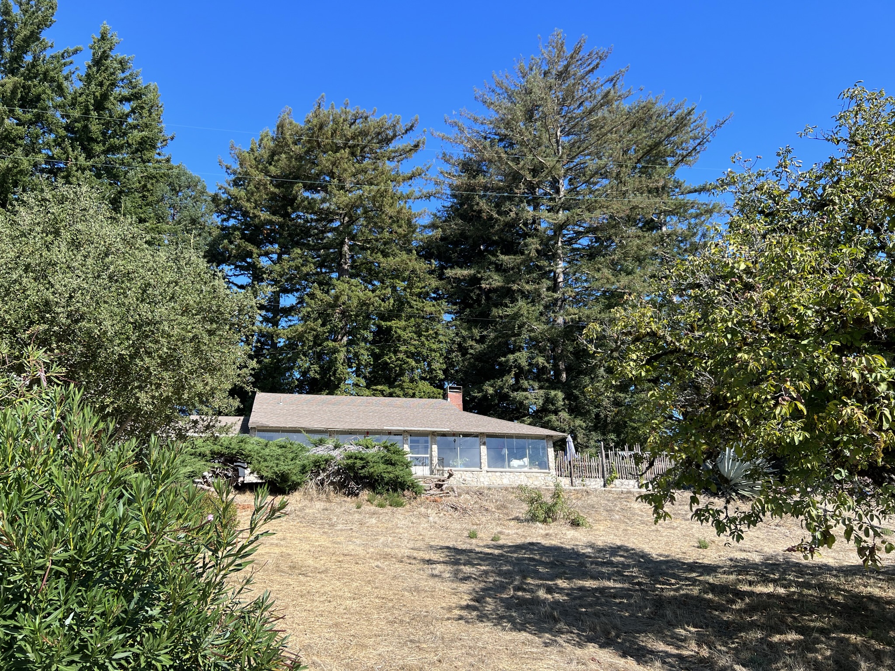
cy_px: 336
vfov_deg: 53.1
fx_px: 672
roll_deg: +1.4
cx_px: 448
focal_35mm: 26
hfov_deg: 67.3
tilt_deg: +18.4
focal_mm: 5.7
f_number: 1.5
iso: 50
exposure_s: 1/1901
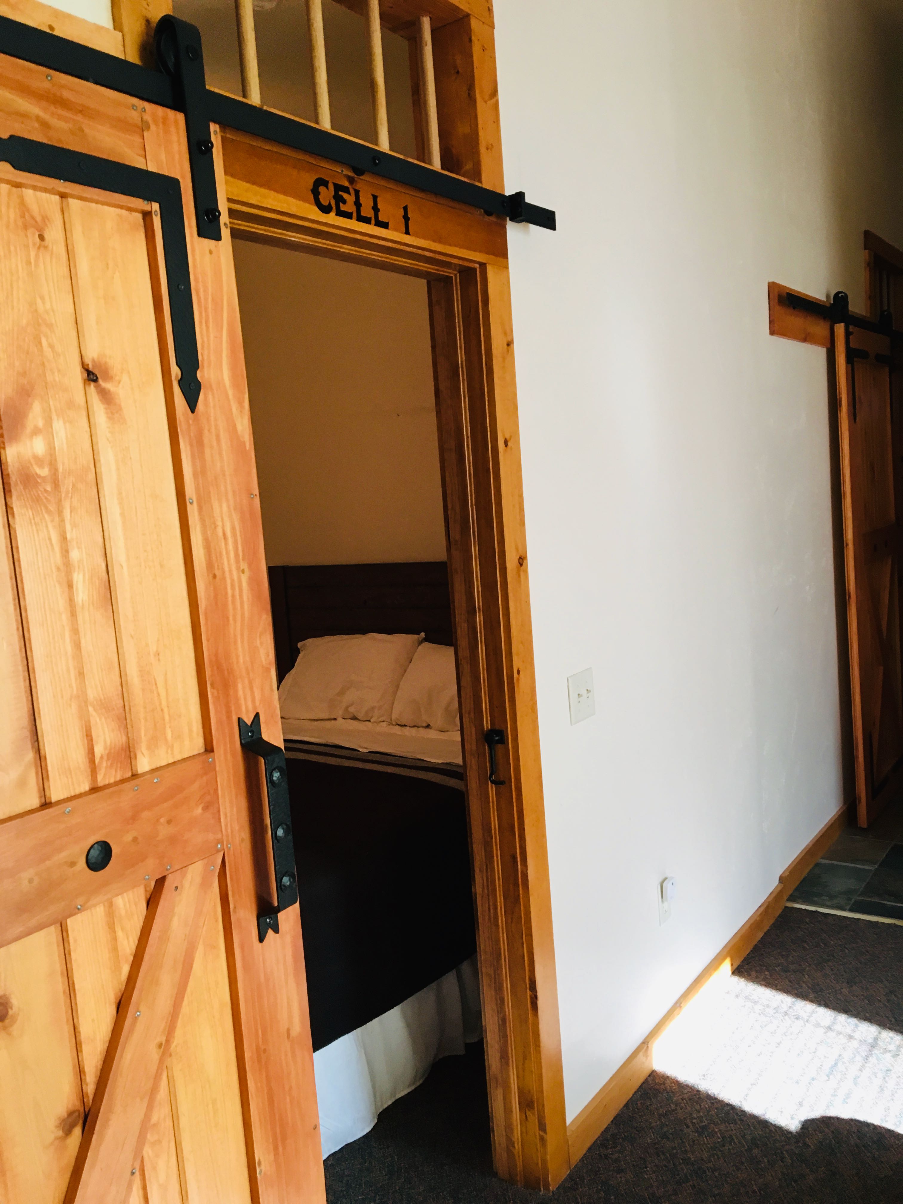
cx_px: 452
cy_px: 602
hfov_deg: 48.2
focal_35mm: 29
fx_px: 1009
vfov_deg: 61.7
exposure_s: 1/30
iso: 80
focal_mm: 4.15
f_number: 2.2
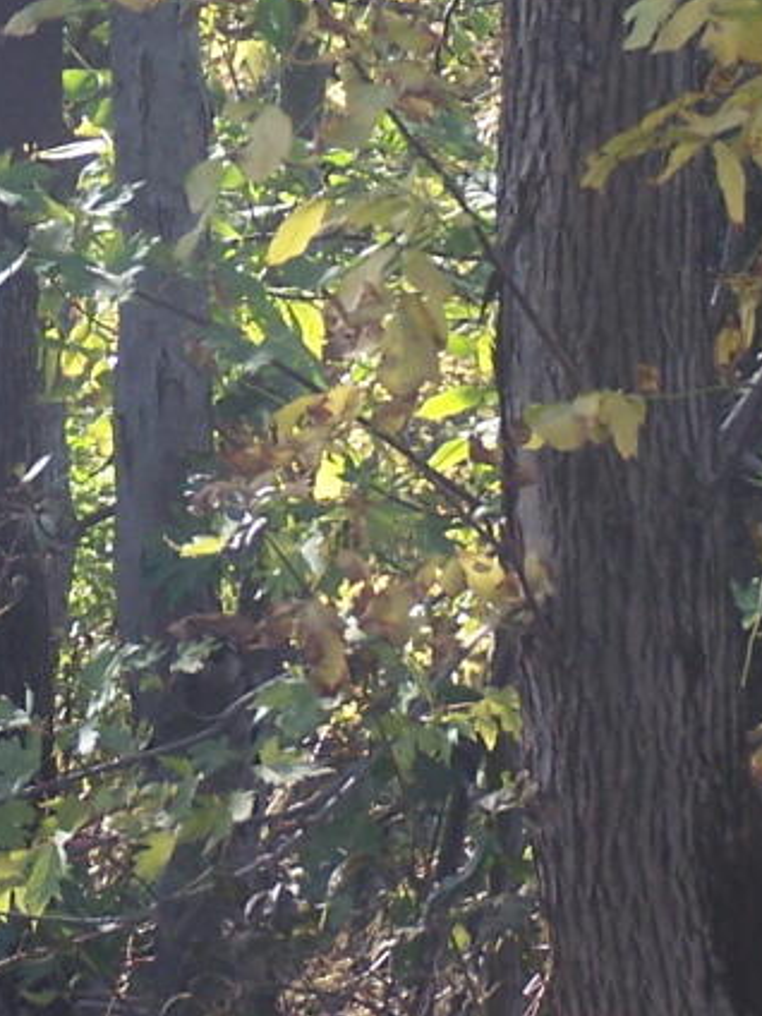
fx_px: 9920
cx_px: -53
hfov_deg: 4.4
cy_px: 277
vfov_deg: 5.9
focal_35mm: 338
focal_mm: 17.5
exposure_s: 1/200
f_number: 3.2
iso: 80
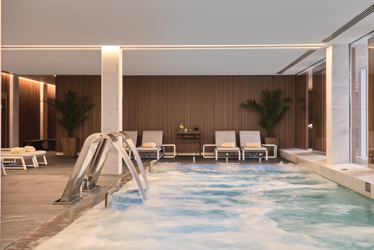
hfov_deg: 41.1
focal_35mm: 48
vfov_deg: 28.1
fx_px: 499
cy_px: 125
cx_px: 187
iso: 160
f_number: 8
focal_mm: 32
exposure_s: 1/4
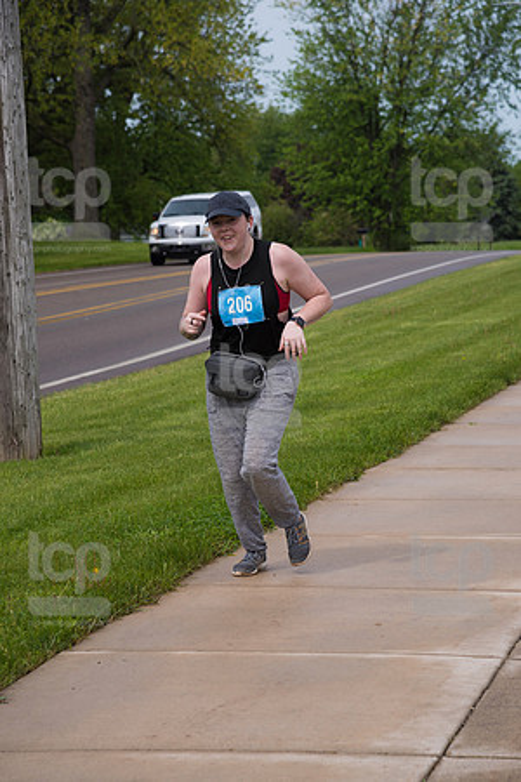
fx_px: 2605
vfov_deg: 17.1
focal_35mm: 120
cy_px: 391
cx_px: 260
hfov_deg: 11.4
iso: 200
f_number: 6.3
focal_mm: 120
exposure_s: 1/640
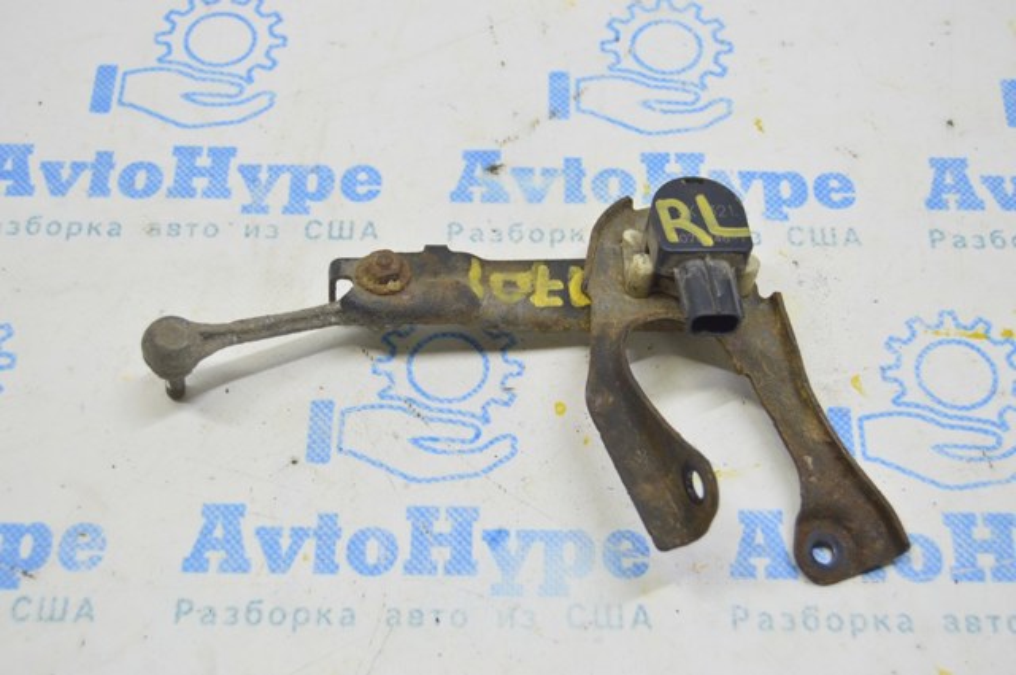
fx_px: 1480
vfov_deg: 25.7
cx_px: 508
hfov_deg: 37.9
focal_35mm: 52
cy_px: 338
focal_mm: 35
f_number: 5.6
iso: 400
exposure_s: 1/20
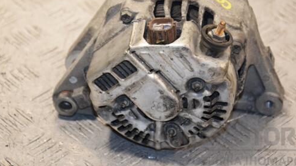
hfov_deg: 14.1
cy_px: 57
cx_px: 143
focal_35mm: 152
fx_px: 1193
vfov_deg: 8.0
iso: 800
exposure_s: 1/160
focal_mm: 80
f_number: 5.3
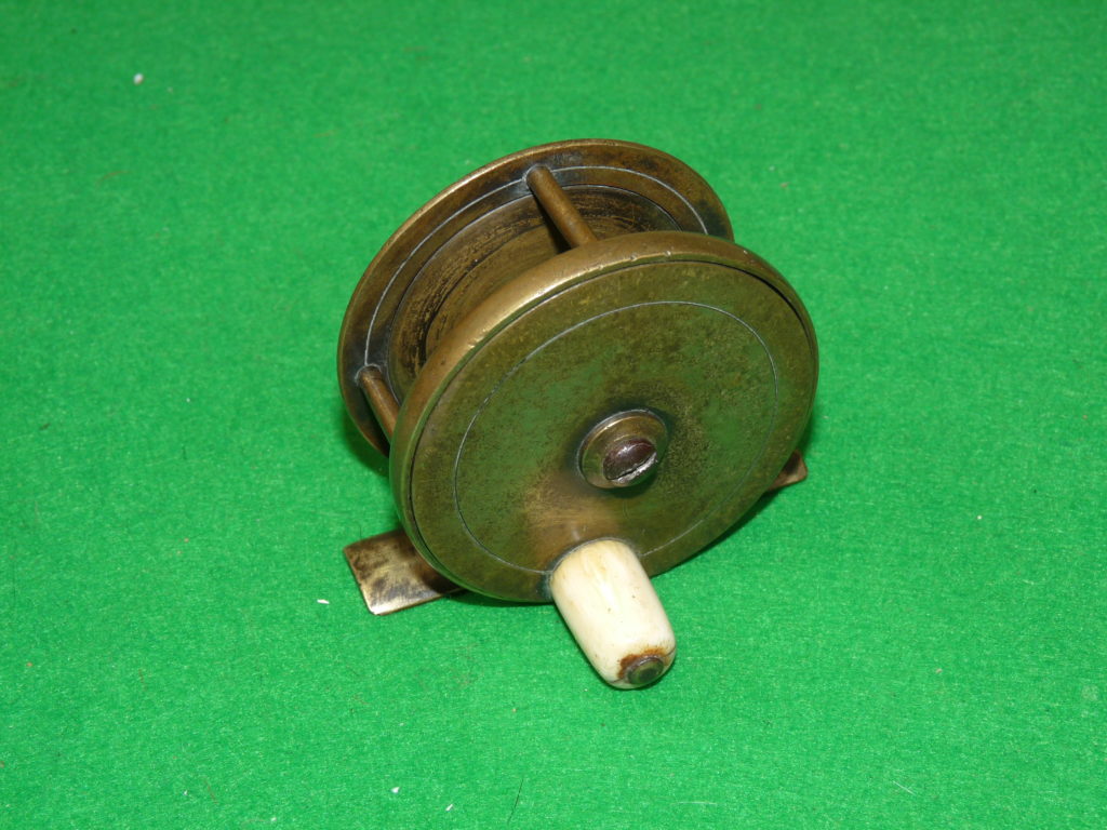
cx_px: 554
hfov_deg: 27.8
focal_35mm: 70
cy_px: 415
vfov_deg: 21.0
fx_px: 2239
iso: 100
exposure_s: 1/40
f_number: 4
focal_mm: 12.4
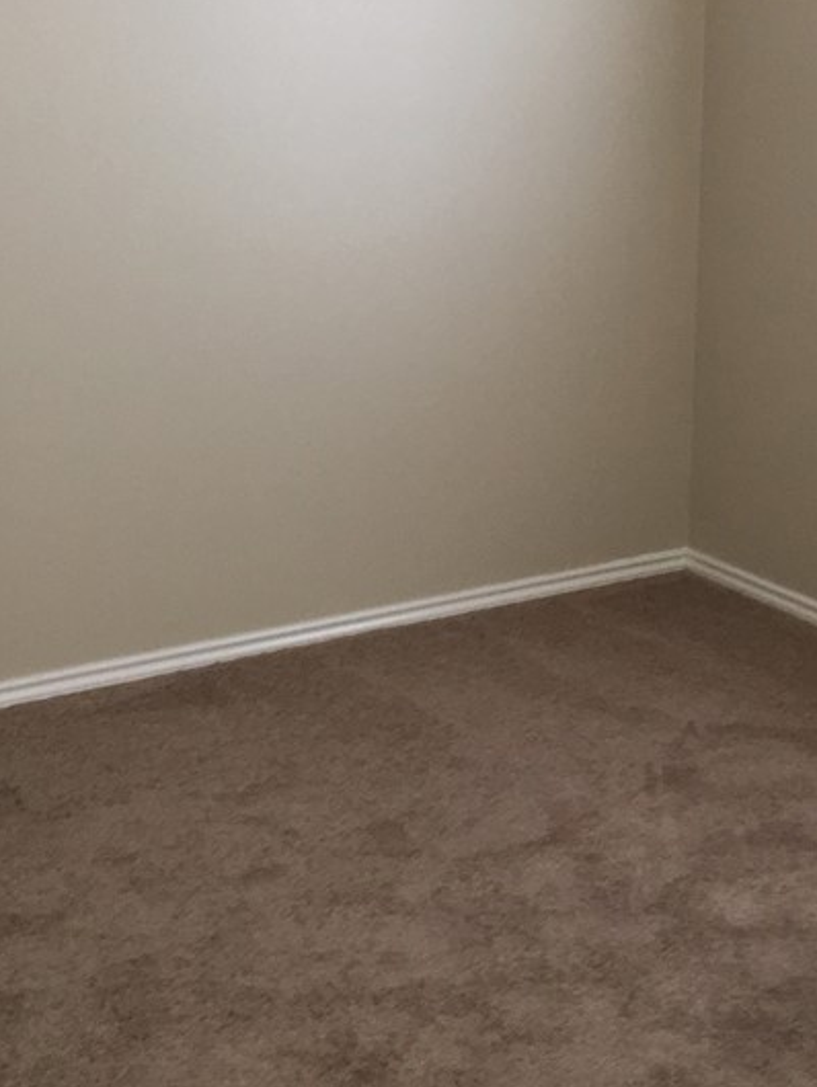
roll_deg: +0.4
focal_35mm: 56
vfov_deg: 33.5
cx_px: 326
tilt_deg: -7.3
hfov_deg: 26.1
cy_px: 250
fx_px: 1761
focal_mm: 4.15
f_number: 2.2
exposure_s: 1/17
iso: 160
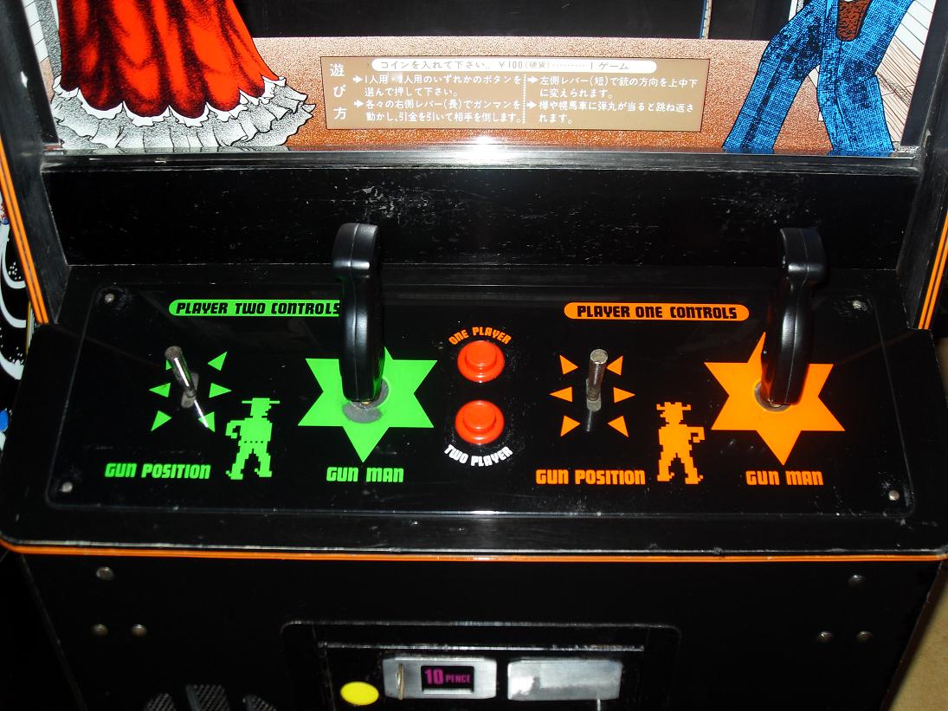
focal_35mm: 40
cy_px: 356
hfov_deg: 46.8
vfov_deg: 36.0
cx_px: 474
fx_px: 1095
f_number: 3.1
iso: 100
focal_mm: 7.1
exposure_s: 1/45
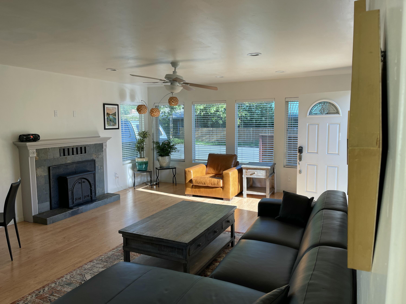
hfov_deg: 67.3
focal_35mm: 26
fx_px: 305
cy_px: 152
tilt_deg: -6.5
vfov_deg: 53.1
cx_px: 203
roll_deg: +0.8
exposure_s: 1/268
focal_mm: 5.1
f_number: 1.6
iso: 40
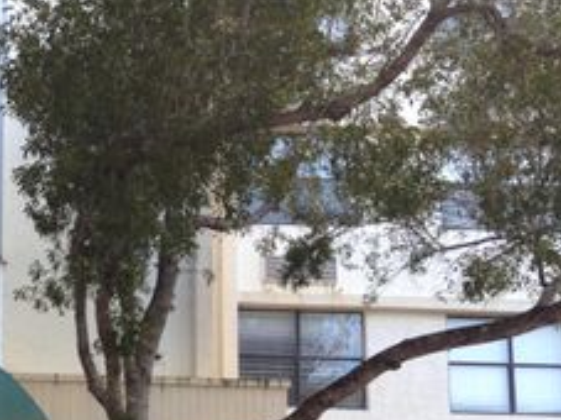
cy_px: 362
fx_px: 1247
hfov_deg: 23.9
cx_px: -42
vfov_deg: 18.9
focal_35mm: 77
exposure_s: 1/169
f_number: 2.4
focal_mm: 4.28
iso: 50
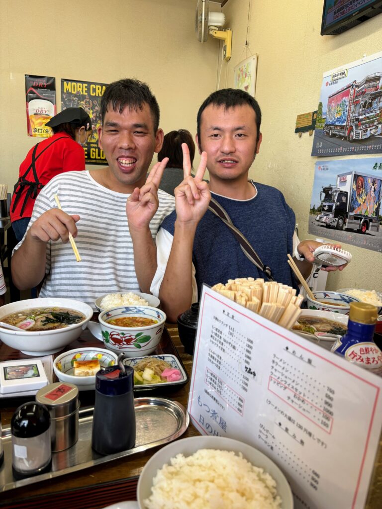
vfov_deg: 67.3
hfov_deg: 53.1
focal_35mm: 26
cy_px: 254
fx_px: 383
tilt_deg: -12.2
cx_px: 191
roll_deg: -3.9
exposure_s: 1/100
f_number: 1.6
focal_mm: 5.96
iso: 100
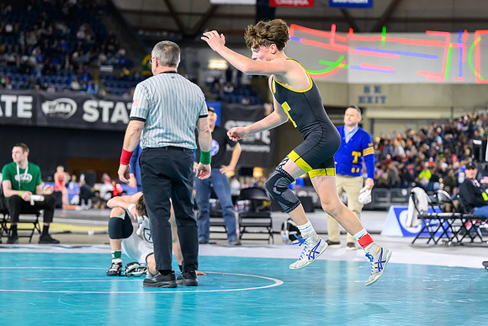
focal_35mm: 107
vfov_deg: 12.9
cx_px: 293
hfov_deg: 19.1
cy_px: 158
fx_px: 1446
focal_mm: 75
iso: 2500
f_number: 2.8
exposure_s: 1/800
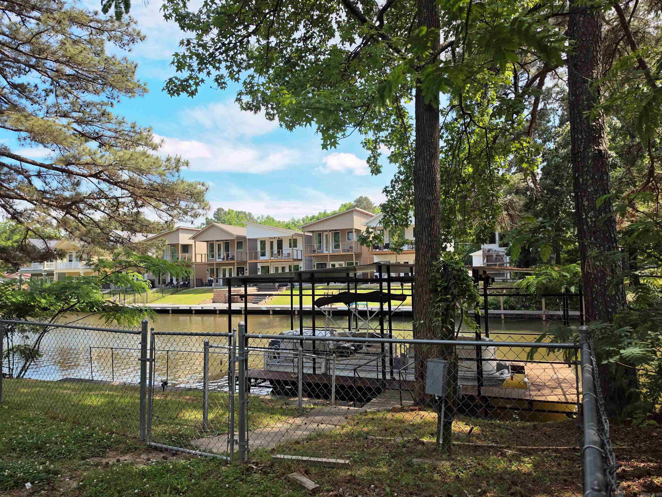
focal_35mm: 23
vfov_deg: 58.9
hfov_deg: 73.9
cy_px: 248
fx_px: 440
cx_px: 331
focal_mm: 6.5
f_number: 1.4
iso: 64
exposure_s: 1/4331
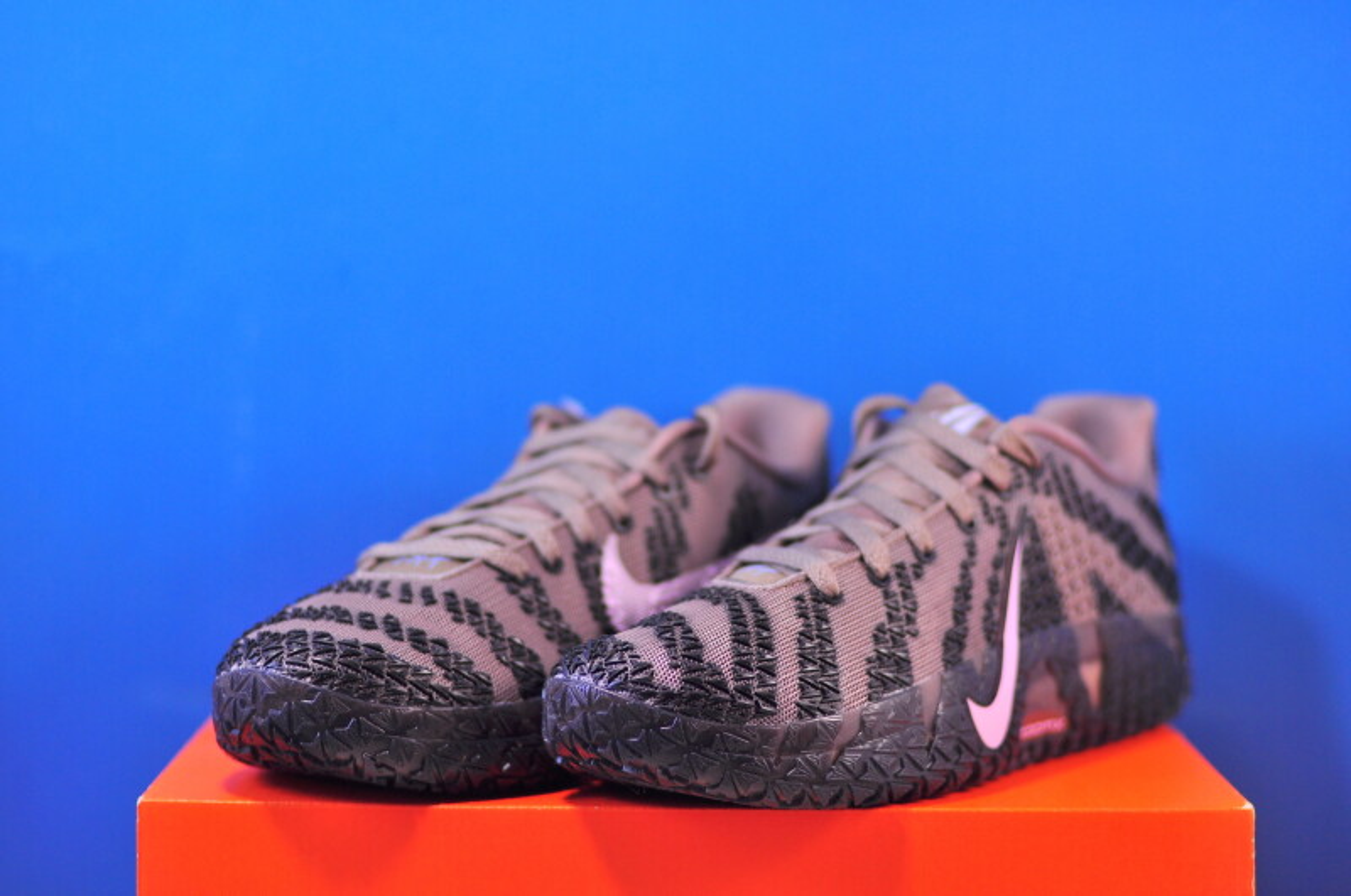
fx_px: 2811
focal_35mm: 75
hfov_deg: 27.0
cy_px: 448
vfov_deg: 18.1
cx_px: 676
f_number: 2
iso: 250
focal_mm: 50
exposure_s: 1/320
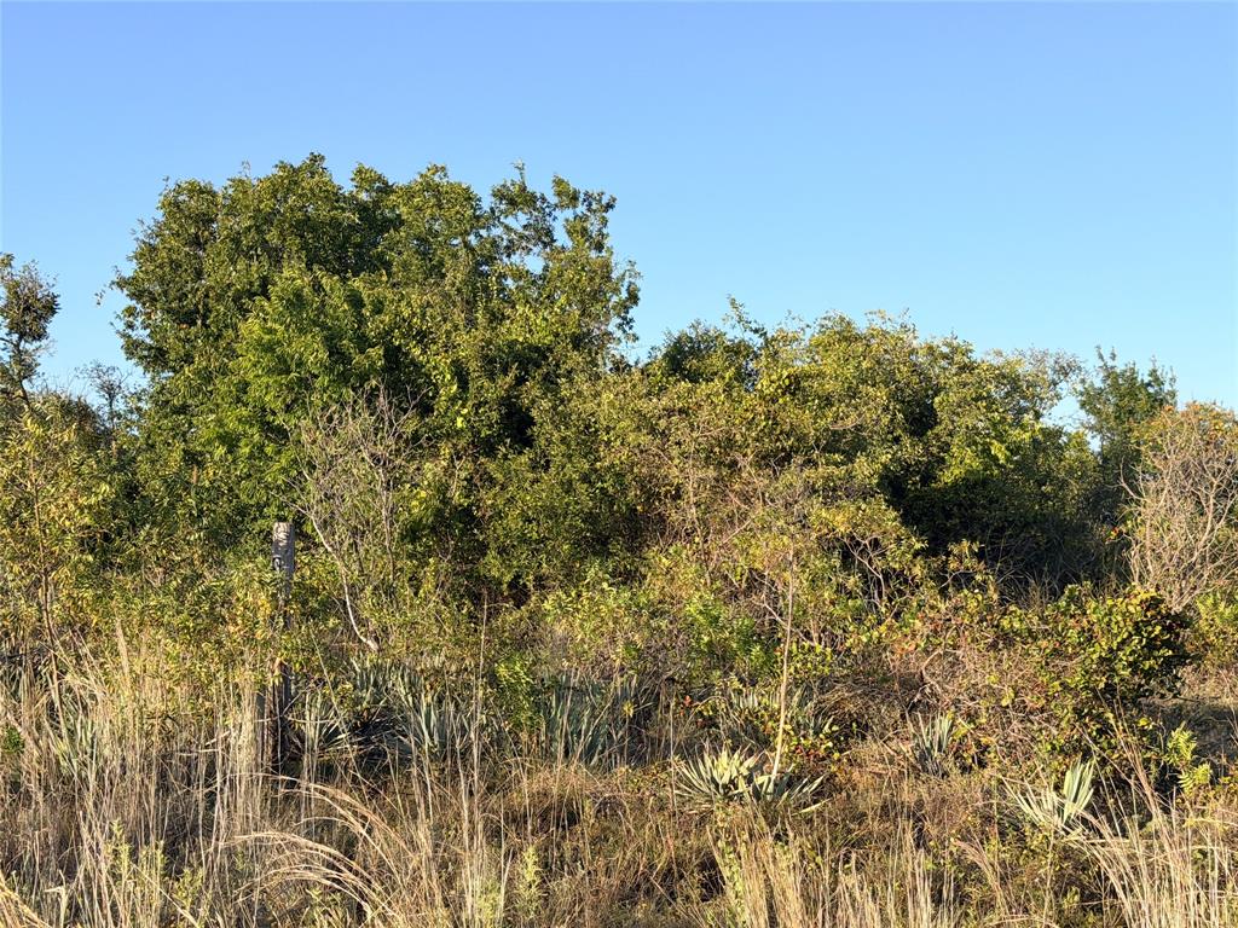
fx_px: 1717
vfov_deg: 30.3
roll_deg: -0.7
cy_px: 464
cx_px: 619
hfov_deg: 39.7
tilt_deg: +4.2
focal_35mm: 48
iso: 64
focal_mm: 6.76
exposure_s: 1/2494
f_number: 1.78
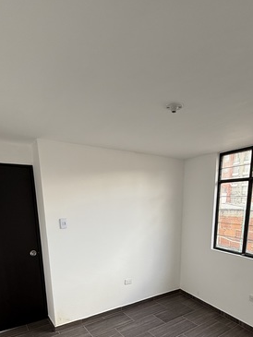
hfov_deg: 58.7
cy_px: 250
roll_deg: +0.0
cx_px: 145
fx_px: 224
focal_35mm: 23
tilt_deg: -11.9
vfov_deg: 69.3
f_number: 2.2
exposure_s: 1/99
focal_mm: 2.22
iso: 100
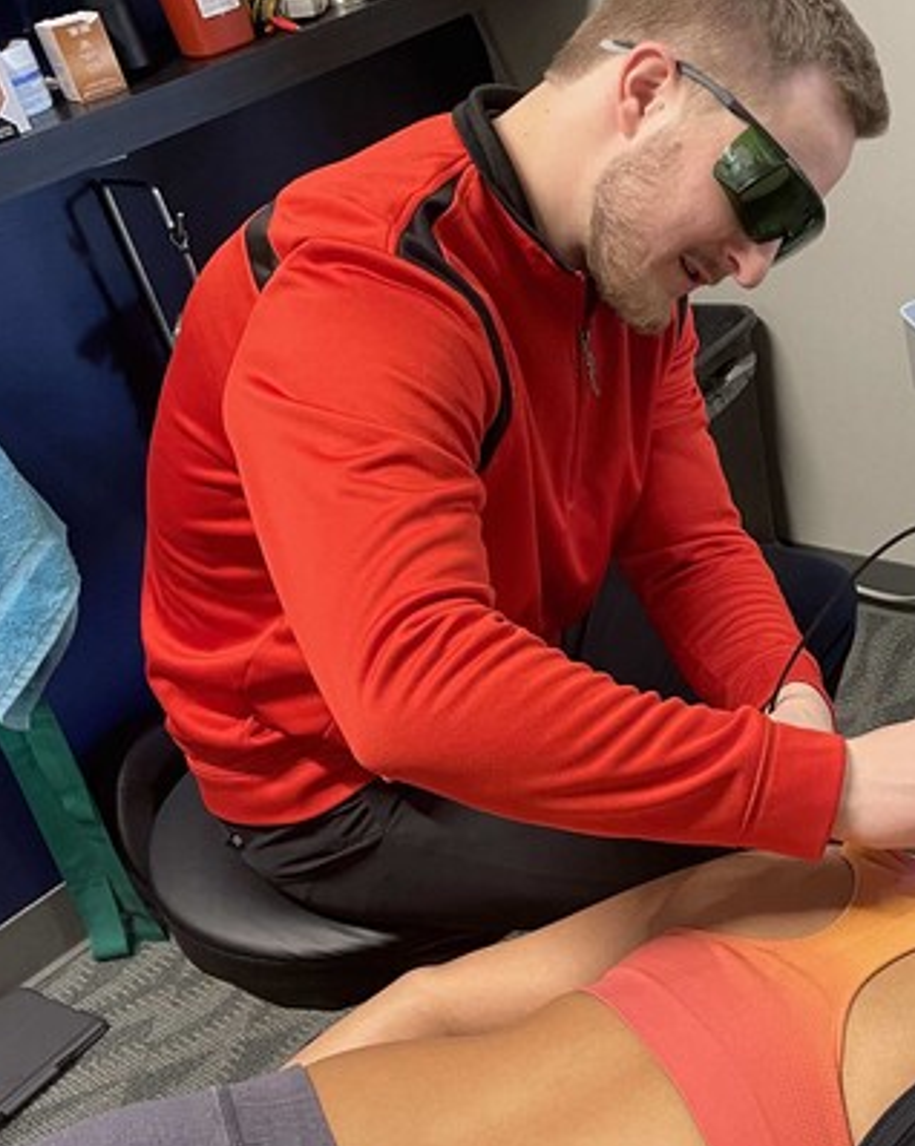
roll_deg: +13.1
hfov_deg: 29.3
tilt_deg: -32.4
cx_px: 774
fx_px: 1694
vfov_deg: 37.2
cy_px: 708
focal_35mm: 50
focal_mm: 4.2
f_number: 1.6
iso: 320
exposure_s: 1/60
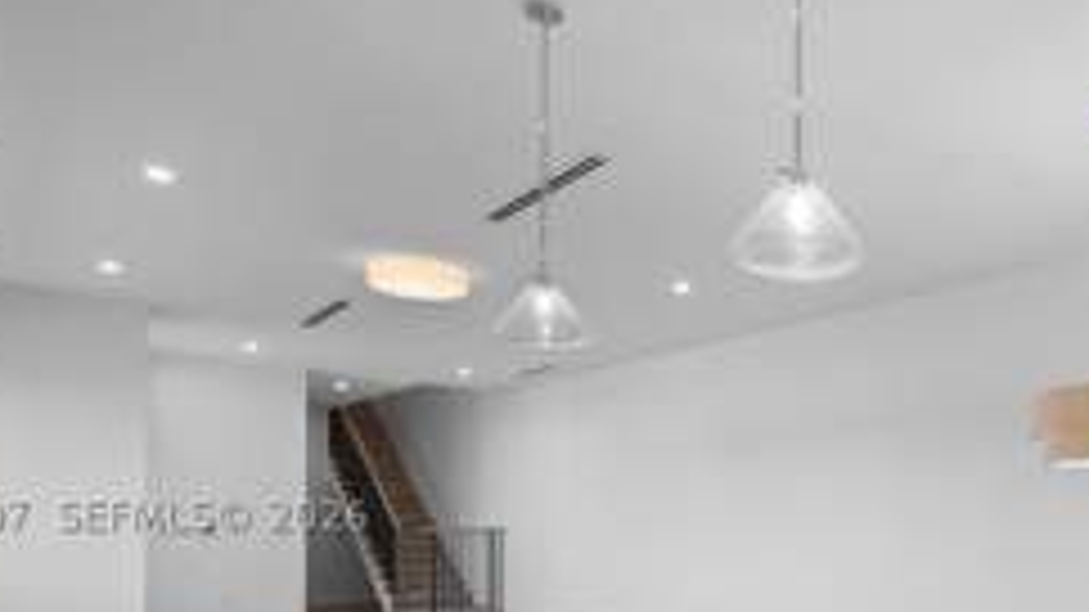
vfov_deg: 38.3
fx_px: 837
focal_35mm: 29
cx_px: 868
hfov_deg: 60.8
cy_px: 511
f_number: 11
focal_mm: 14
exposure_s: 1/15
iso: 250
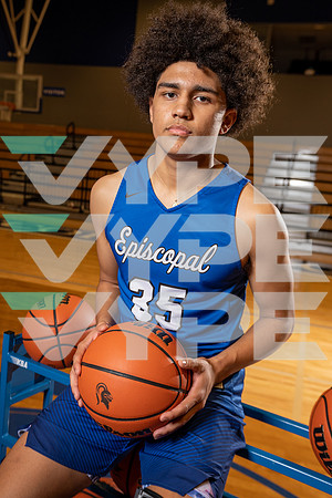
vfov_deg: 54.4
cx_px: 166
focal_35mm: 35
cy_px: 249
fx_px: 484
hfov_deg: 37.9
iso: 400
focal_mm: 35
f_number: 4.5
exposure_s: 1/250
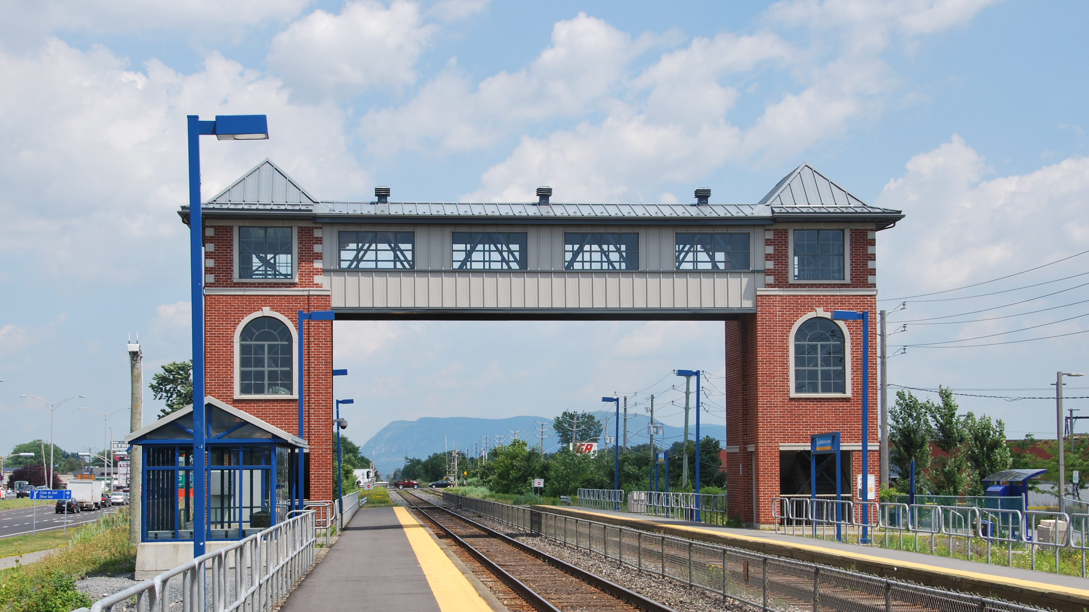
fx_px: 1704
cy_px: 372
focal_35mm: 59
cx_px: 527
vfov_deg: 20.4
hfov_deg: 35.4
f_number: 8
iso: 100
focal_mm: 36
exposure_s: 1/250
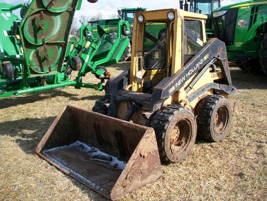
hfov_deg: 52.6
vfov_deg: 40.7
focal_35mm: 35
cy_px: 100
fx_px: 270
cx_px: 134
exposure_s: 1/640
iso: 80
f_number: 3.1
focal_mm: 6.3
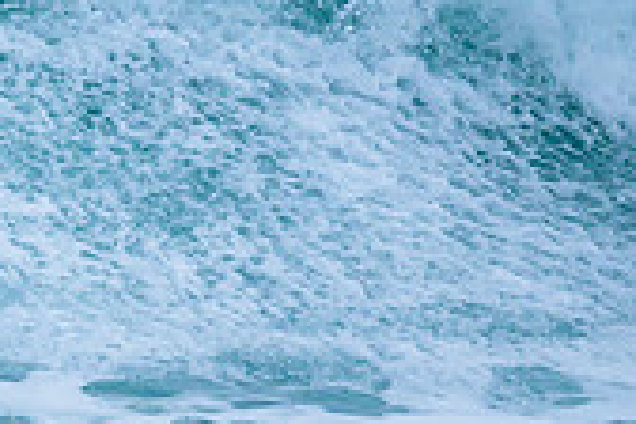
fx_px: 67163
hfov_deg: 0.5
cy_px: 108
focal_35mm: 3802
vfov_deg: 0.4
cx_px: -344
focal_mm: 800
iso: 500
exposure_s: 1/2000
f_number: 6.3
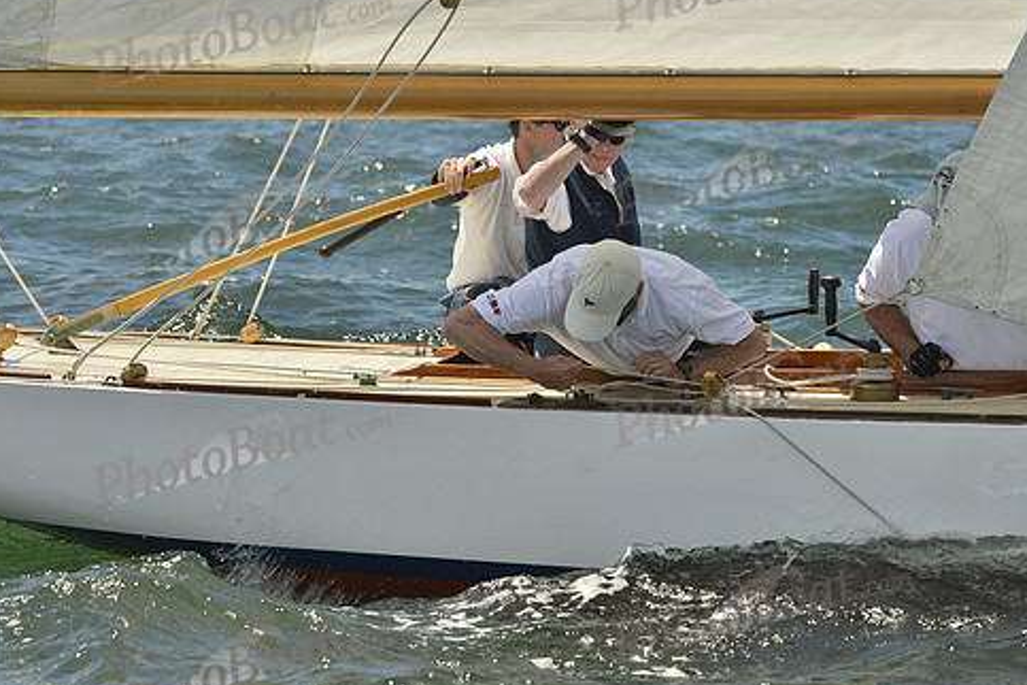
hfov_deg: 12.7
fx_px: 4621
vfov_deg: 8.5
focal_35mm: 162
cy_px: 312
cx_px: 504
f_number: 8
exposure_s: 1/1600
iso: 280
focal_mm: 135
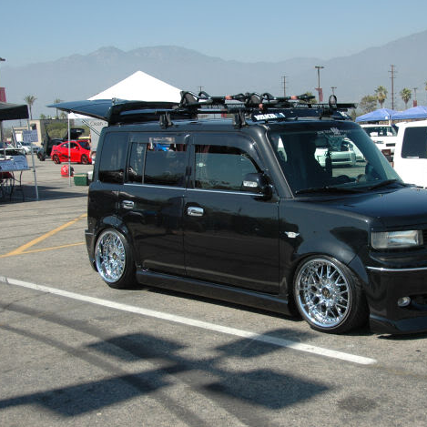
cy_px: 209
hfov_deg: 33.2
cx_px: 265
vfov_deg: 33.4
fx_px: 712
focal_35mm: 51
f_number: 4.5
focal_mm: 26
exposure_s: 1/1250
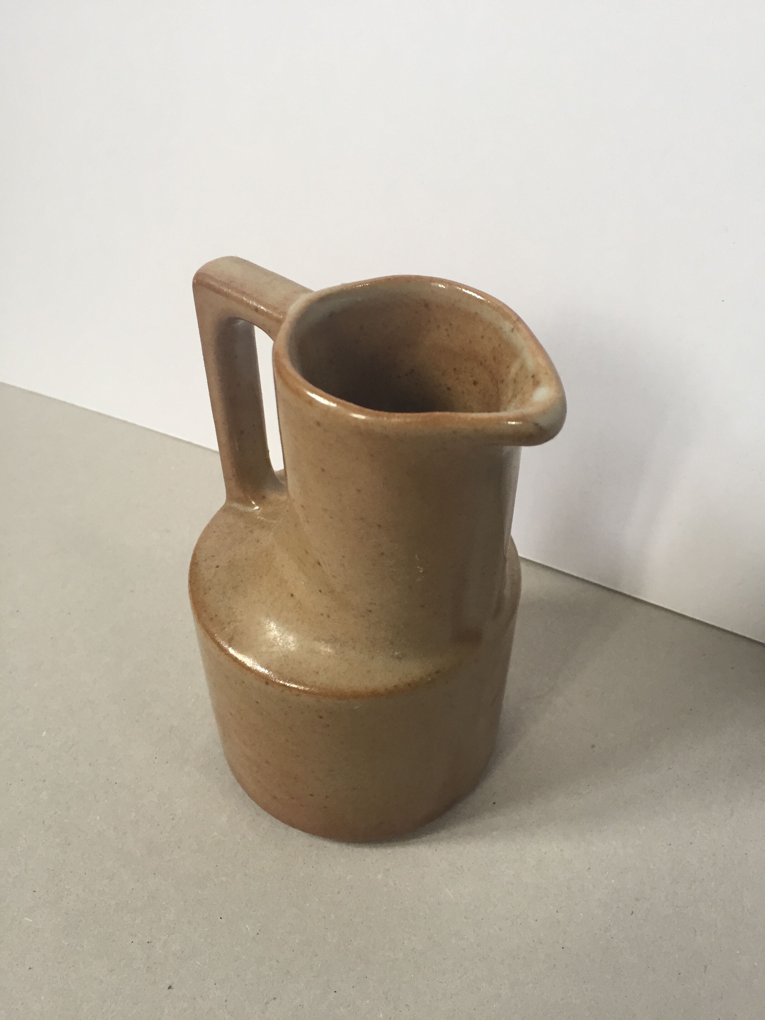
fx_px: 855
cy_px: 510
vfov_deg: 61.7
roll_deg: +1.4
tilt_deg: -44.4
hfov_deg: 48.2
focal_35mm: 29
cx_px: 382
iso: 50
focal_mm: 4.15
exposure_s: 1/33
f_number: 2.2
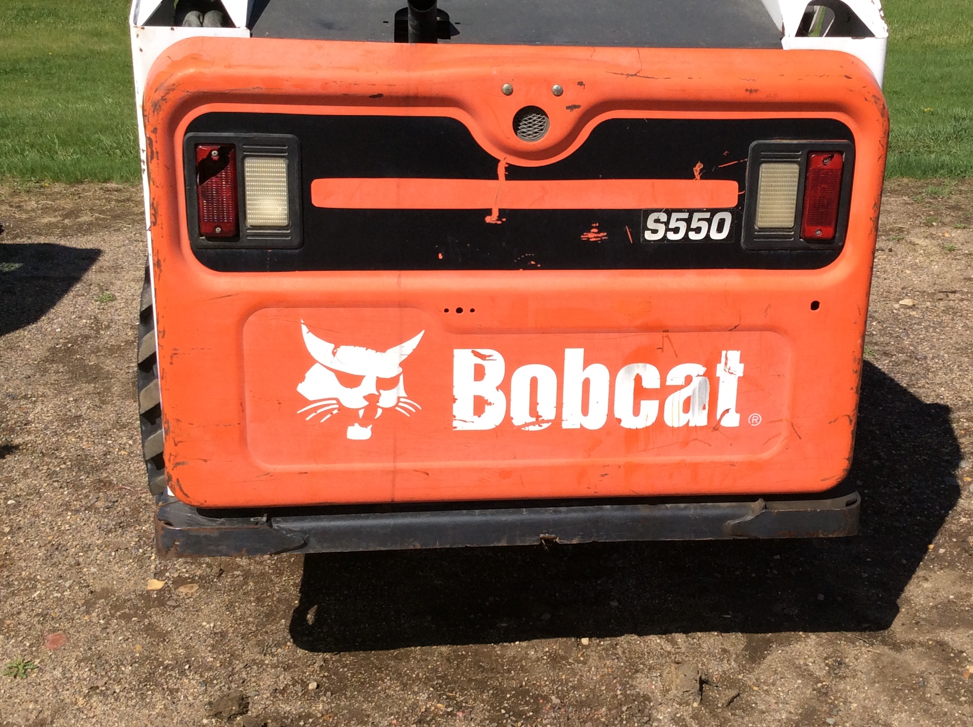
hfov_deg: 42.0
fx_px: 1263
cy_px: 261
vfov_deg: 31.9
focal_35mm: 45
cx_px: 559
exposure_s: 1/1908
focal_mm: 3.3
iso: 32
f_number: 2.4
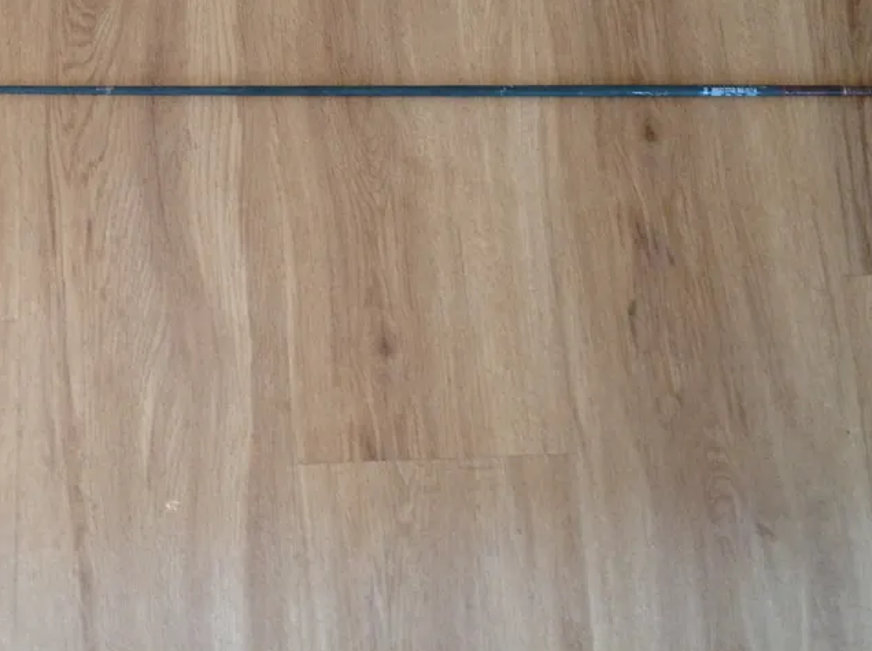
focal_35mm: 55
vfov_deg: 26.1
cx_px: 287
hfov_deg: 34.6
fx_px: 1383
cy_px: 158
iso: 160
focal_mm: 4.28
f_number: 2.4
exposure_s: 1/15
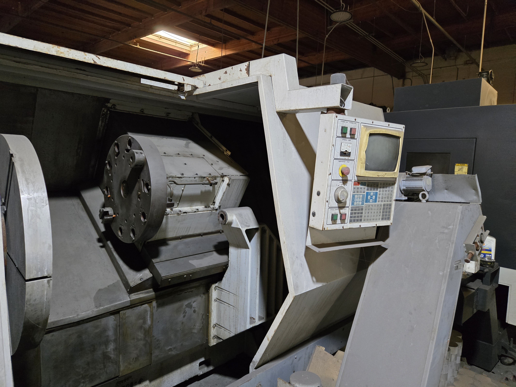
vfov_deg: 58.9
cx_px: 258
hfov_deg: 73.9
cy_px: 194
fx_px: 343
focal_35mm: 23
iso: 800
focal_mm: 5.4
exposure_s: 1/120
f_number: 1.8
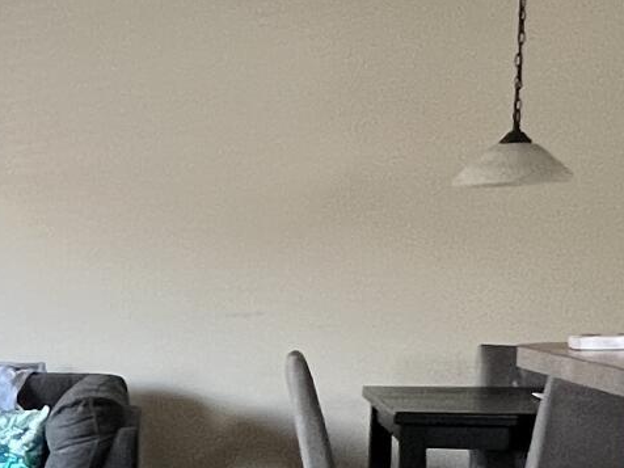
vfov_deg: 17.6
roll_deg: +1.2
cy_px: 464
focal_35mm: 82
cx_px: -315
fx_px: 1478
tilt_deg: -7.5
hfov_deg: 20.4
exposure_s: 1/60
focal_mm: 1.57
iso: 320
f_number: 1.8
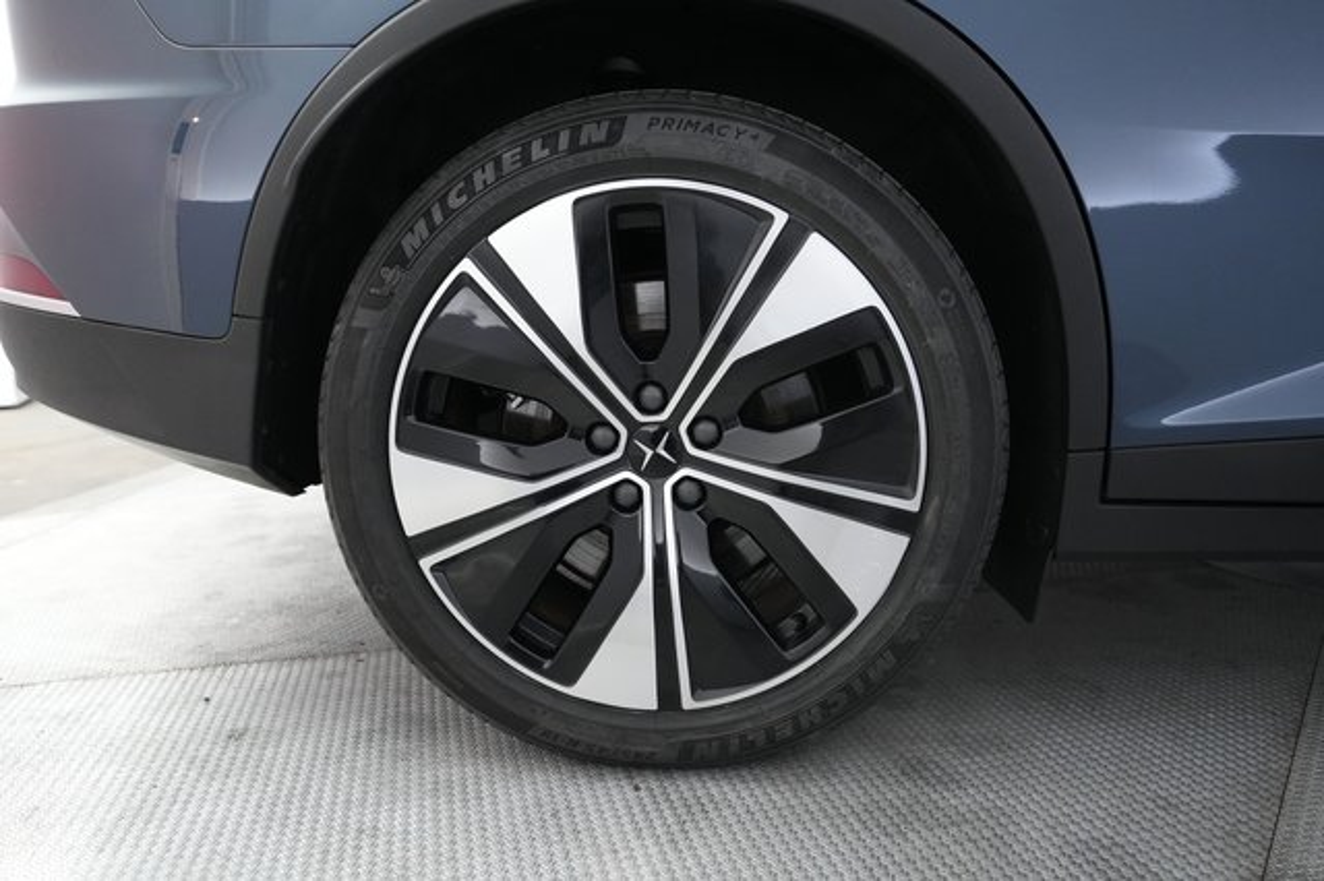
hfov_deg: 73.8
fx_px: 882
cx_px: 662
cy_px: 440
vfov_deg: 53.1
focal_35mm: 24
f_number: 2.8
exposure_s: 1/160
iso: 4000
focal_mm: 24
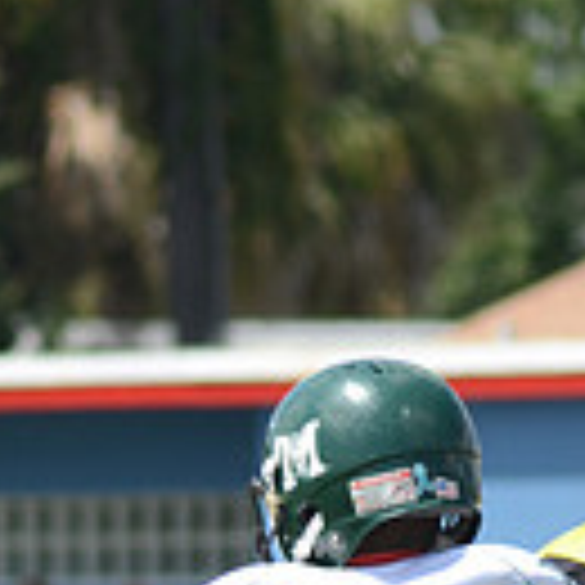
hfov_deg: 1.5
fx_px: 21758
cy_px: 693
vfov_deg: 1.5
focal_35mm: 1138
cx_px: -590
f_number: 5.6
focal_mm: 200
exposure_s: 1/640
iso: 200
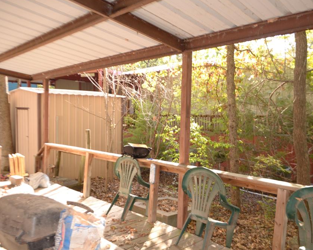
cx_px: 173
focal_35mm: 31
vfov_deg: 47.1
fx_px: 287
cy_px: 124
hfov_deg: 57.1
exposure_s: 1/250
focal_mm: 18
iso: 640
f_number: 3.5
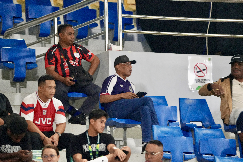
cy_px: 81
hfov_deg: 3.9
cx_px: 122
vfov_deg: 2.6
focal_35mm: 528
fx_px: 3564
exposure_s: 1/125
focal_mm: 528
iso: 12800
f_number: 7.1
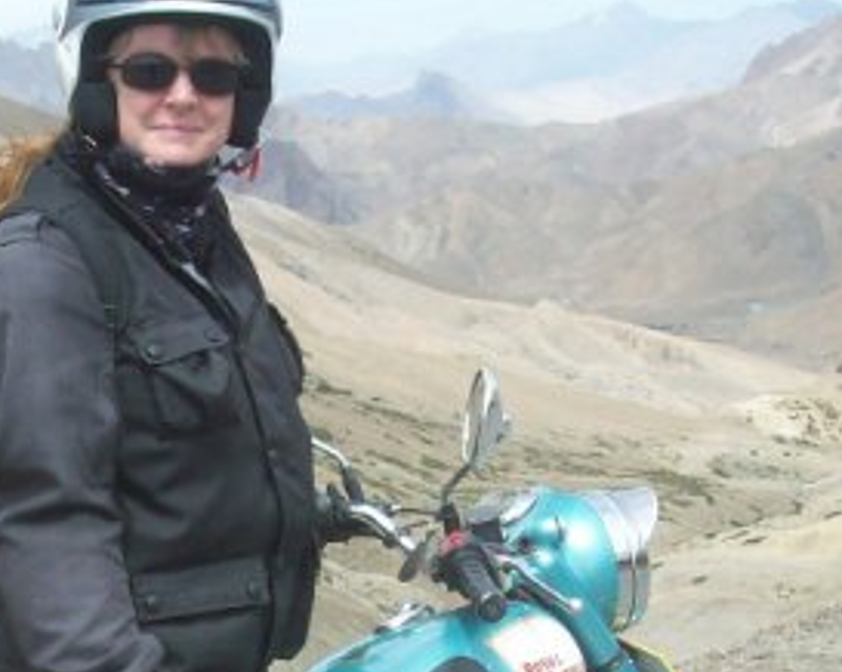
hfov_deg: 18.0
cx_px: 204
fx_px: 2640
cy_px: 706
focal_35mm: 106
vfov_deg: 14.2
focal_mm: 6.2
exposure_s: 1/645
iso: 80
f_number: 2.8
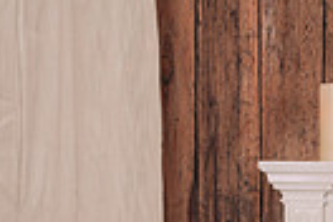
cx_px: 488
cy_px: 473
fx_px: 1582
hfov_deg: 11.6
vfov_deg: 7.6
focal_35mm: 171
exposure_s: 1/125
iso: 200
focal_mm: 35
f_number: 5.6
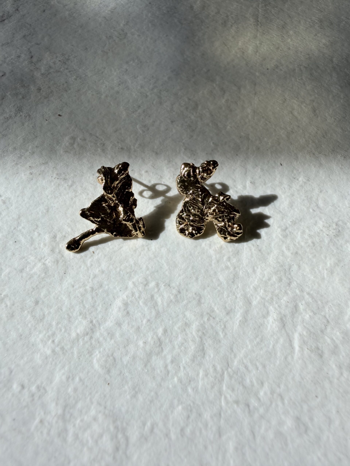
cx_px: 175
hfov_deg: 56.8
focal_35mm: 24
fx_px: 324
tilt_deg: -57.4
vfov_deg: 71.6
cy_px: 233
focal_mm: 2.22
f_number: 2.2
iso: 16
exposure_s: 1/1486
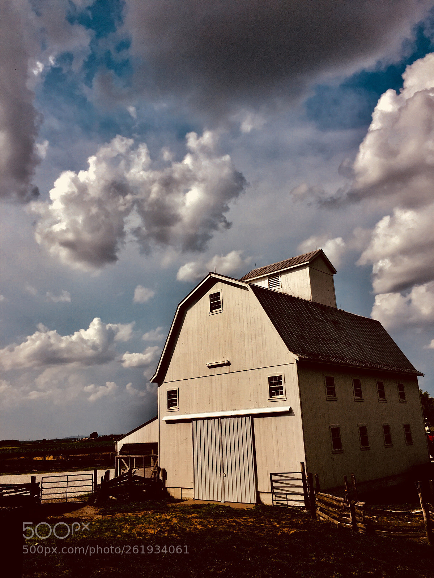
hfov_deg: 48.2
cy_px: 289
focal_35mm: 29
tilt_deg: +16.1
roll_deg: +2.0
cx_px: 217
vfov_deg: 61.7
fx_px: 485
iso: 32
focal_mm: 4.15
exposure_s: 1/4950
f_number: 2.2
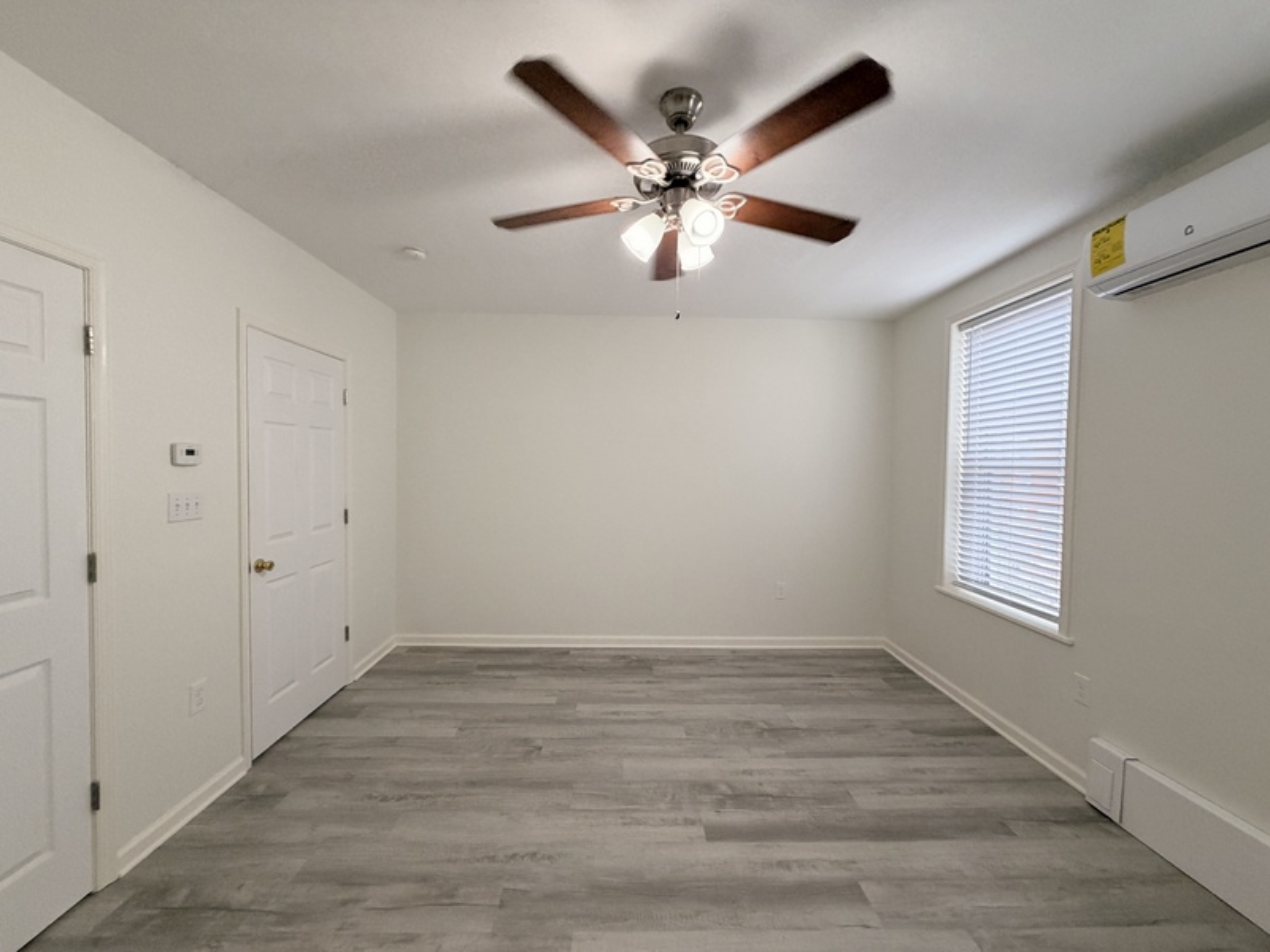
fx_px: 514
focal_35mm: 14
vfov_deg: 85.7
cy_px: 476
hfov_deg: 102.1
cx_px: 635
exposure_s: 1/120
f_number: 2.2
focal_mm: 2.22
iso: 250
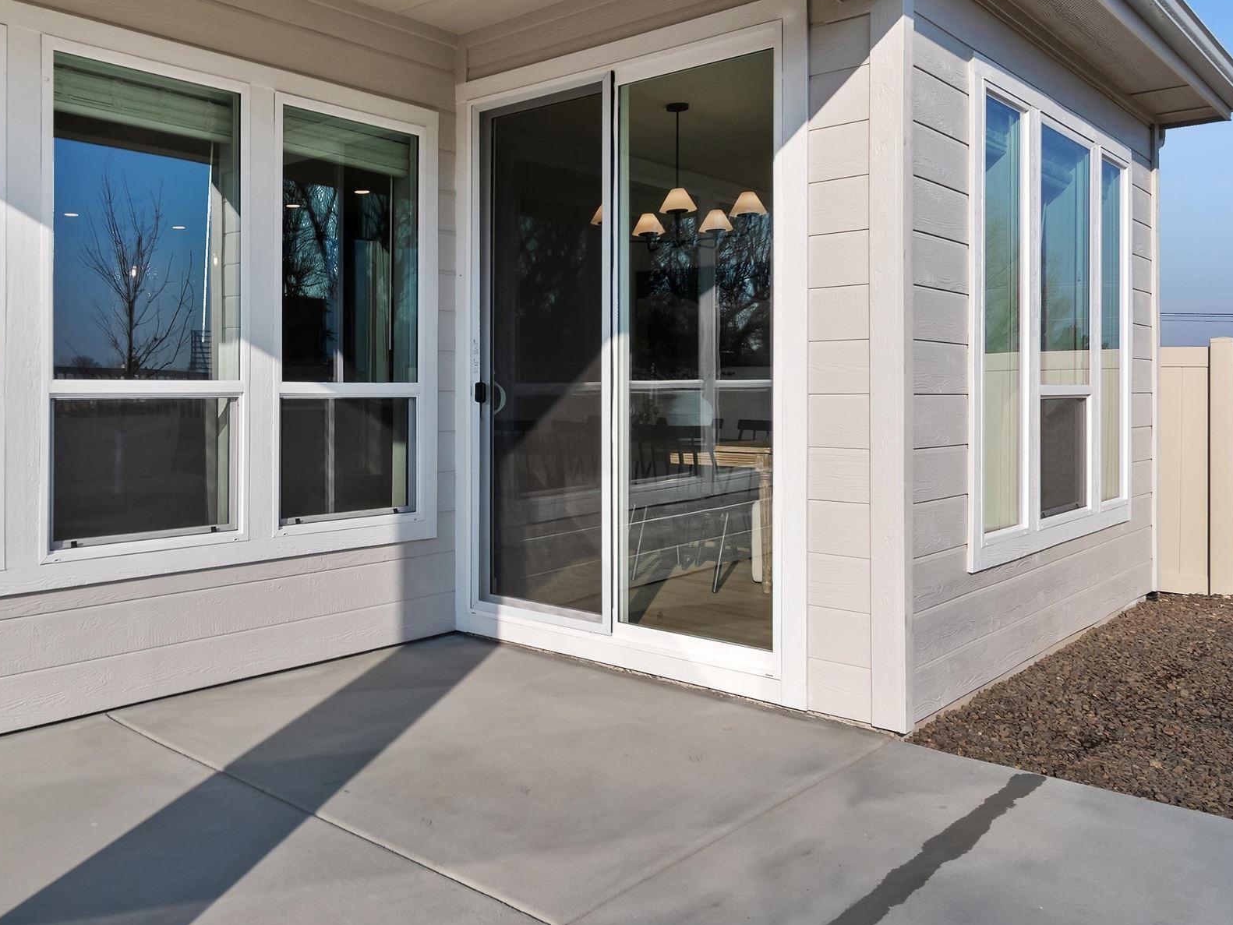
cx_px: 314
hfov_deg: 60.1
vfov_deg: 49.5
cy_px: 387
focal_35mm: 28
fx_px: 997
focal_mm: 10
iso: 320
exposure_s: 1/250
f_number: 6.3
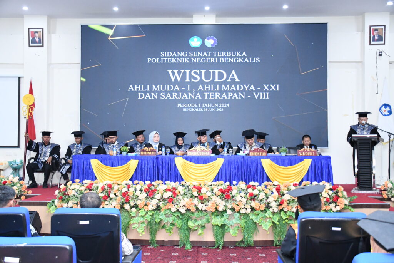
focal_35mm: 36
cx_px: 197
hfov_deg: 53.1
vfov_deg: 36.9
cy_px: 132
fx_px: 394
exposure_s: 1/250
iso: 5000
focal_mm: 24
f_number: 3.8
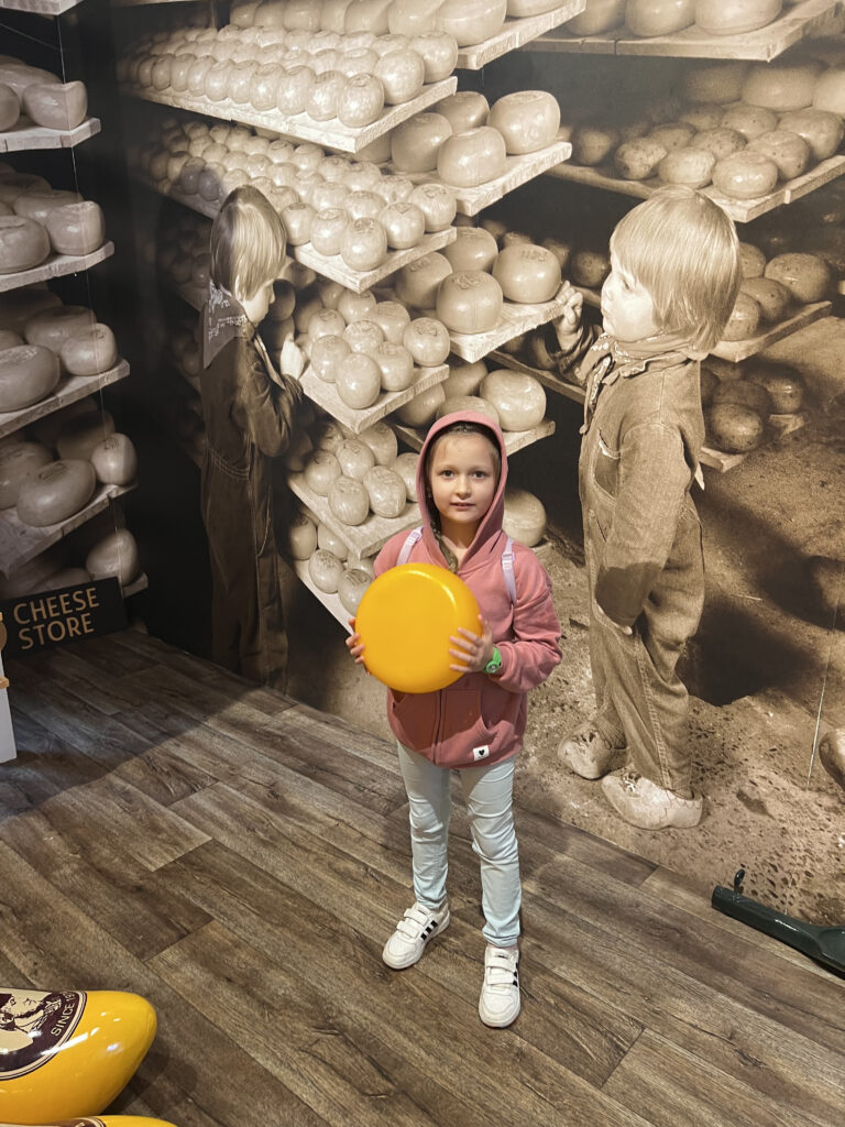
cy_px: 564
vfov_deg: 67.3
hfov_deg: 53.1
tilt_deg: -18.6
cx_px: 422
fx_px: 846
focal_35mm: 26
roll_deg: -1.1
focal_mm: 5.7
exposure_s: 1/50
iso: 100
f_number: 1.5
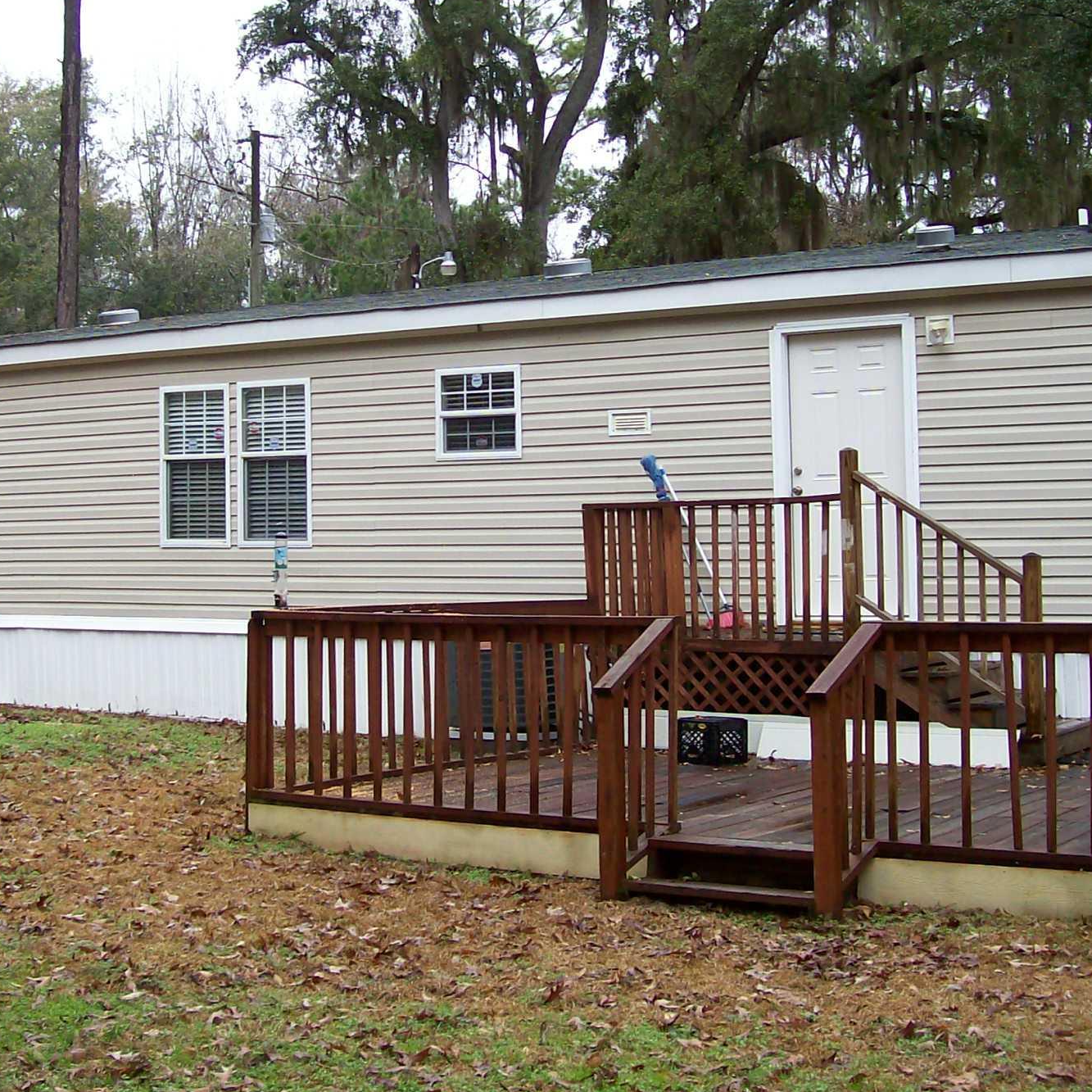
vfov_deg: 31.0
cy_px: 438
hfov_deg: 31.0
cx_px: 434
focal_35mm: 55
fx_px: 1963
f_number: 2.7
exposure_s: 1/105
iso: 80
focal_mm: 6
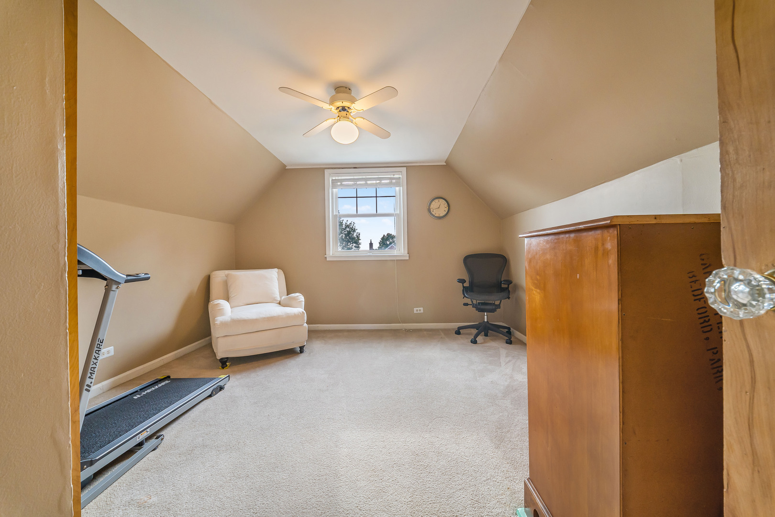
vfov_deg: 90.0
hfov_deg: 112.6
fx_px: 258
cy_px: 258
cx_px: 388
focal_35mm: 12
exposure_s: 1/25
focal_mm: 12
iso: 640
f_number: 9
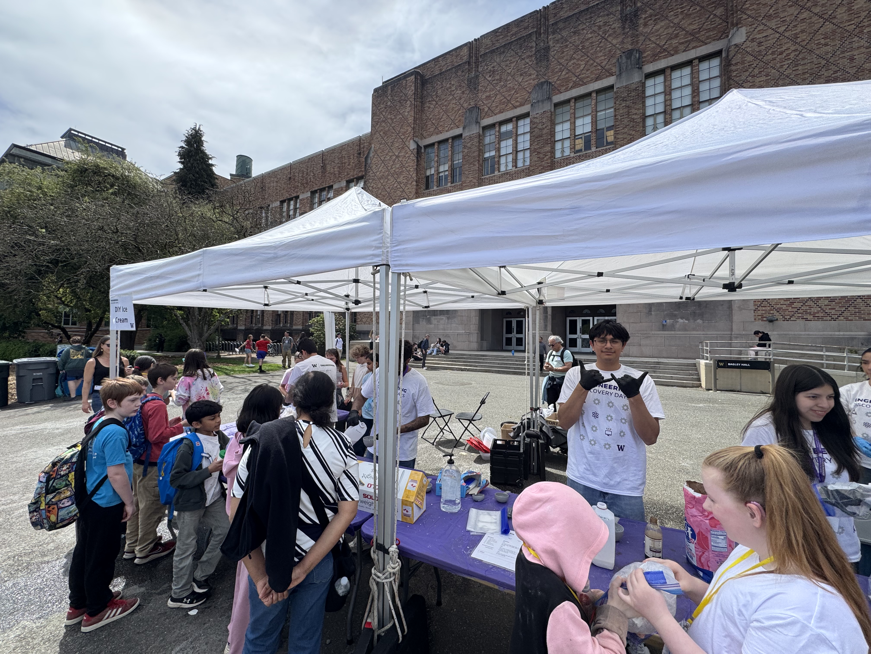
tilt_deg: +2.8
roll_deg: -0.8
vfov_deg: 85.7
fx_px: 352
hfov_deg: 102.1
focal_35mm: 14
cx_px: 436
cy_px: 327
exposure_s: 1/1477
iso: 50
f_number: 2.2
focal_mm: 2.22
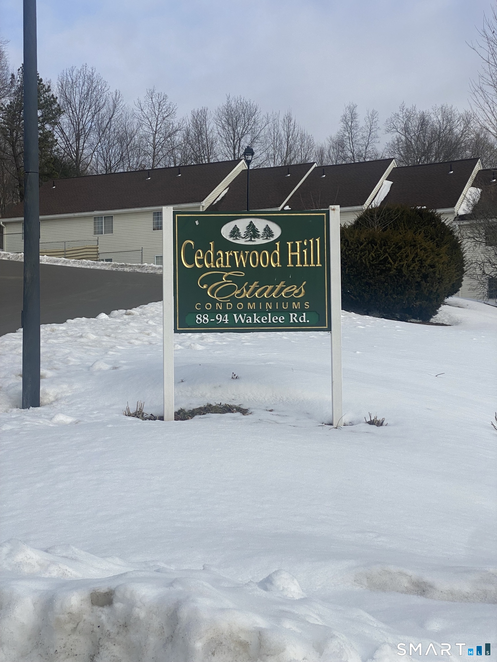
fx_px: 995
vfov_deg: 36.8
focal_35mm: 52
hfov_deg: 28.0
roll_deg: -0.4
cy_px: 331
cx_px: 248
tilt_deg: +3.9
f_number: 2
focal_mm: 6
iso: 20
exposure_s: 1/2398
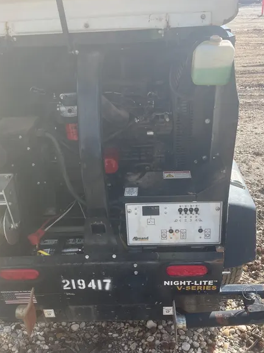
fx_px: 336
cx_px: 141
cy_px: 203
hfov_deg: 42.9
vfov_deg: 55.1
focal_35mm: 33
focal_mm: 5.1
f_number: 1.6
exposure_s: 1/1175
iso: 50
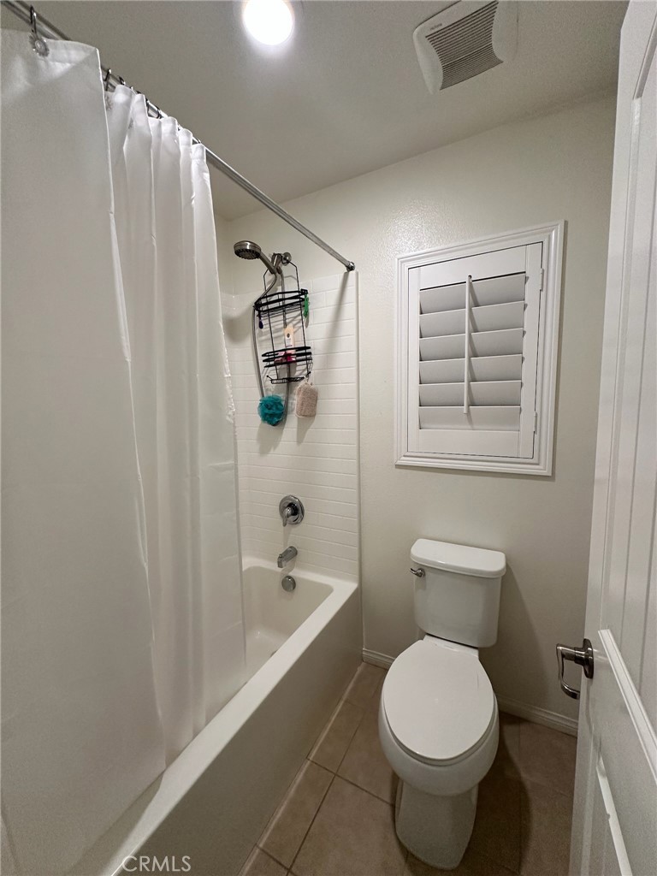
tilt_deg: -6.6
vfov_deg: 102.1
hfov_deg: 85.7
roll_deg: +0.6
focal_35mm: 14
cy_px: 438
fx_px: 354
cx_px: 328
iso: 200
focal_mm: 2.22
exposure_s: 1/120
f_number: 2.2
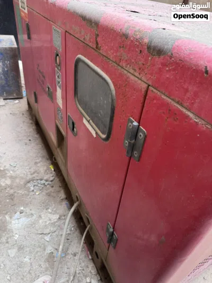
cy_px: 142
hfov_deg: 56.8
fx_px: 196
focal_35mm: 24
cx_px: 106
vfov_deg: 71.6
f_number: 1.78
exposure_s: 1/60
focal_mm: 6.76
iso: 250
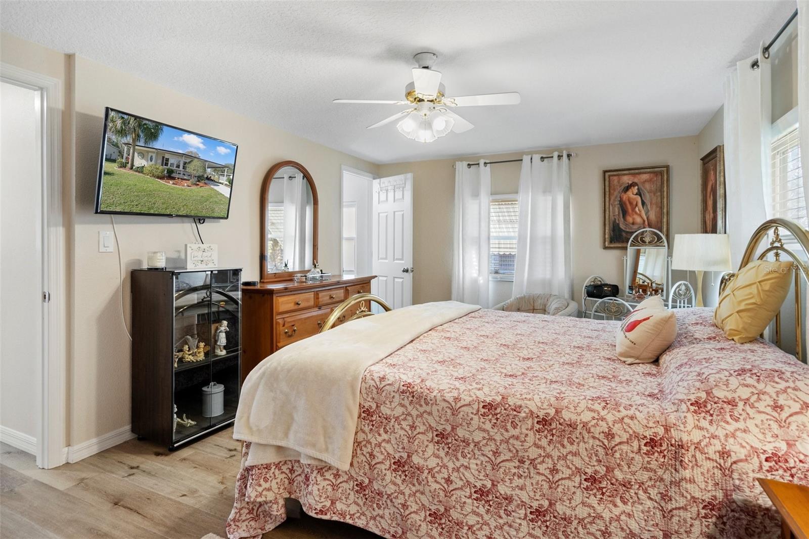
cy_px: 270
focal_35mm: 18
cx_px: 404
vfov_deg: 67.4
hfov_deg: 90.0
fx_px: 404
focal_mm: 18
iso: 640
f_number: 8
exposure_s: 1/2.5
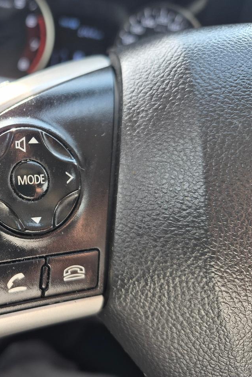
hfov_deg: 37.8
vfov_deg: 58.7
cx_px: 16
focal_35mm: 32
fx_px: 336
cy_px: 188
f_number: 1.8
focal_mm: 5.4
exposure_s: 1/180
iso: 80
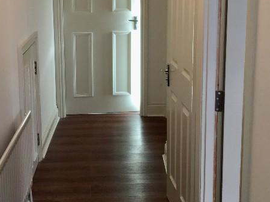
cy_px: 58
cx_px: 92
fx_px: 515
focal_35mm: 66
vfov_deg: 22.1
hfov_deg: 29.2
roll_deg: +1.8
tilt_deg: -10.6
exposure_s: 1/33
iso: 40
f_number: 2.2
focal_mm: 4.15
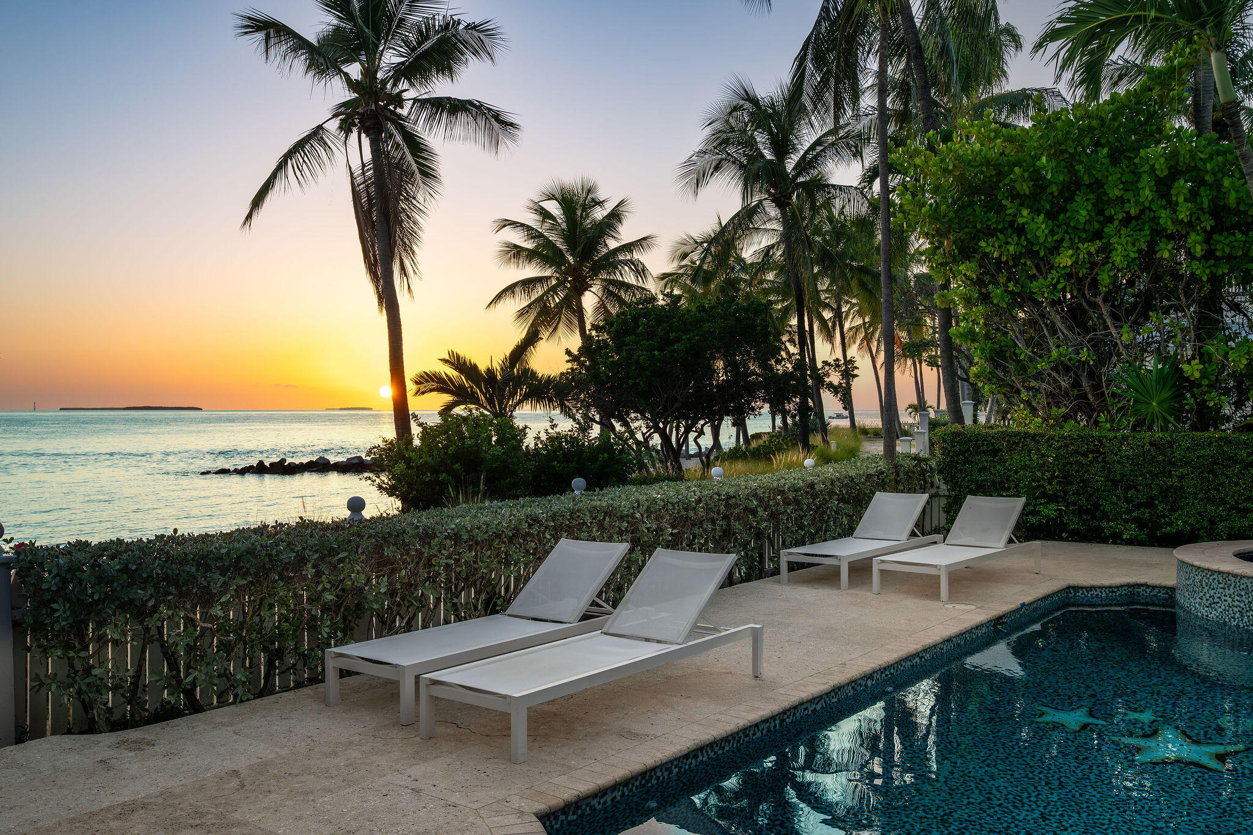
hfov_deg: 61.3
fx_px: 1058
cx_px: 626
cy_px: 418
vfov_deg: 43.1
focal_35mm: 30
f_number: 8
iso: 400
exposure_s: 1/200
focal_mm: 30
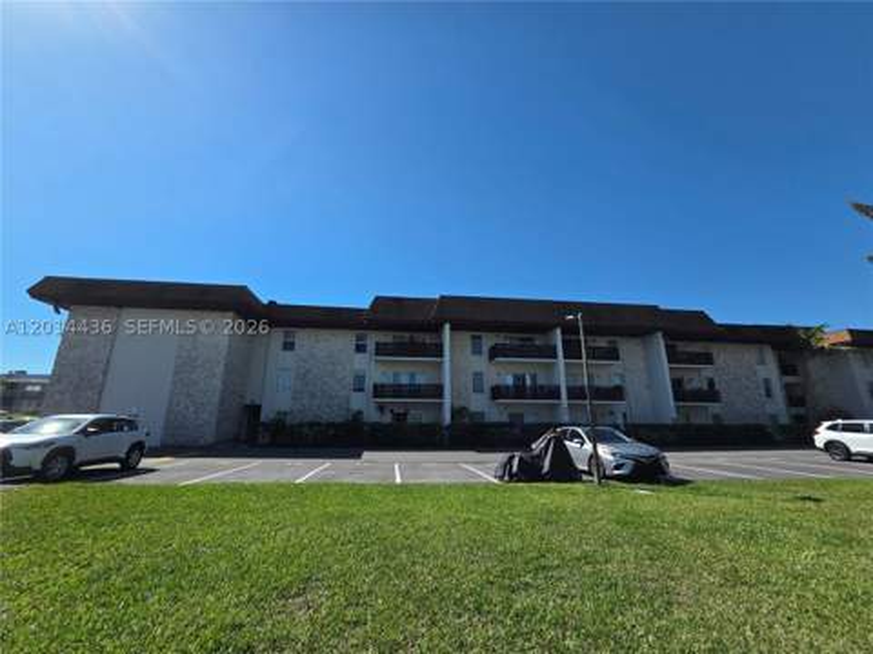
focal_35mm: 13
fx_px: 328
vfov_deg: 89.9
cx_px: 436
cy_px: 327
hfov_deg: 106.2
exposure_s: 1/2456
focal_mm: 2.2
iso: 50
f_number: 2.2
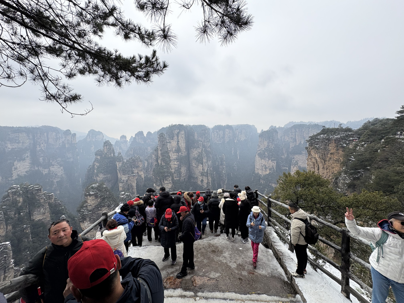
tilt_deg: -3.6
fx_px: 163
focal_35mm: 14
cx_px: 202
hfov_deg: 102.1
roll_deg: +0.2
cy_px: 152
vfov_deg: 85.7
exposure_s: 1/1637
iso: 50
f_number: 2.2
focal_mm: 2.22
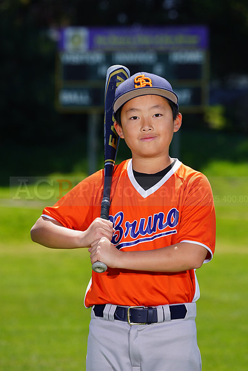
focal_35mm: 238
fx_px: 2458
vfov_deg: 8.6
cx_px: 124
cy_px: 186
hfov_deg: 5.8
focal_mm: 238
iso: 100
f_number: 8
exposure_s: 1/250
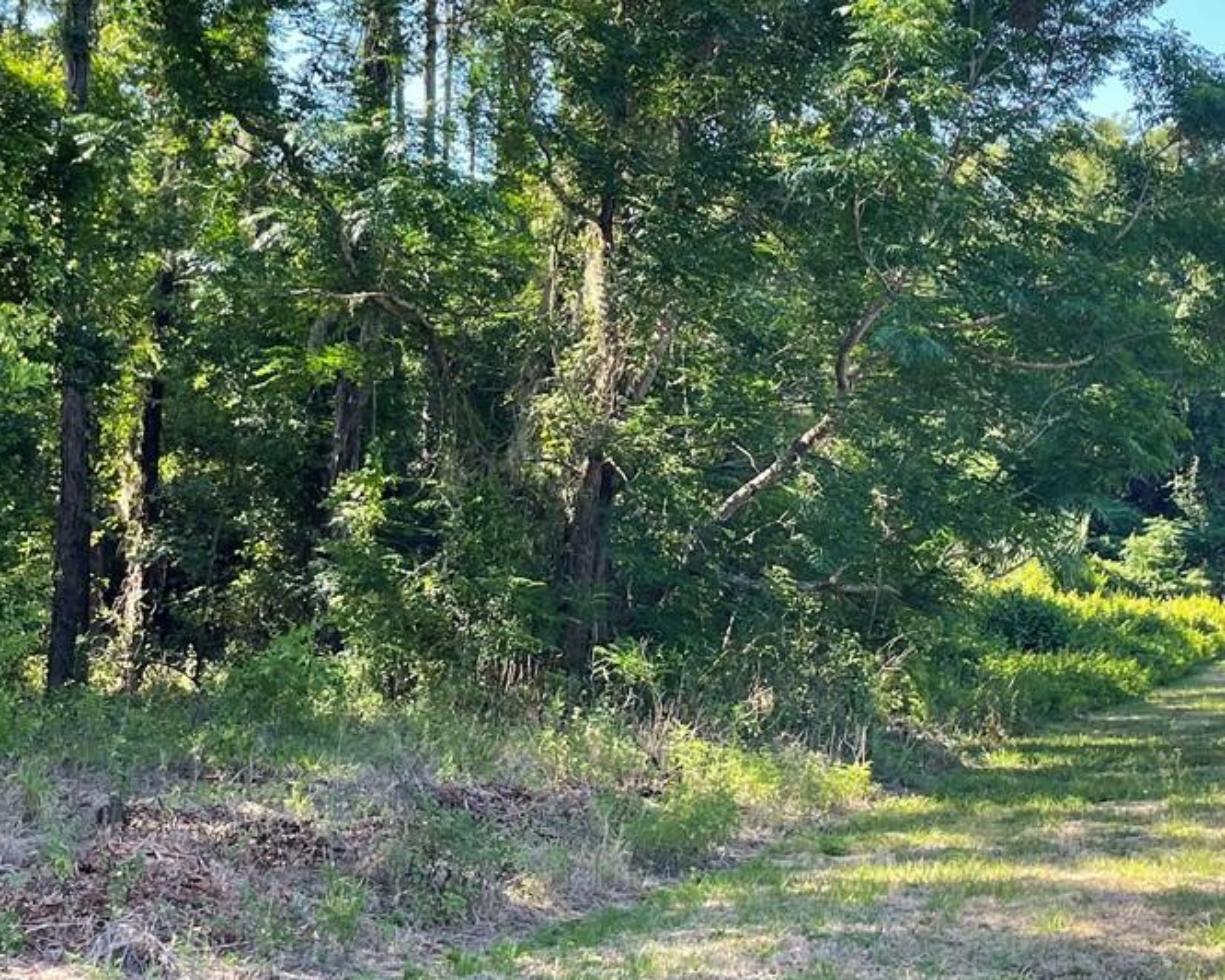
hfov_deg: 30.9
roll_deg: +0.8
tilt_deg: +5.9
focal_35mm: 61
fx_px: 2212
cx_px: 550
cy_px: 307
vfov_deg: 24.8
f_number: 1.6
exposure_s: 1/286
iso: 32
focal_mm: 4.2
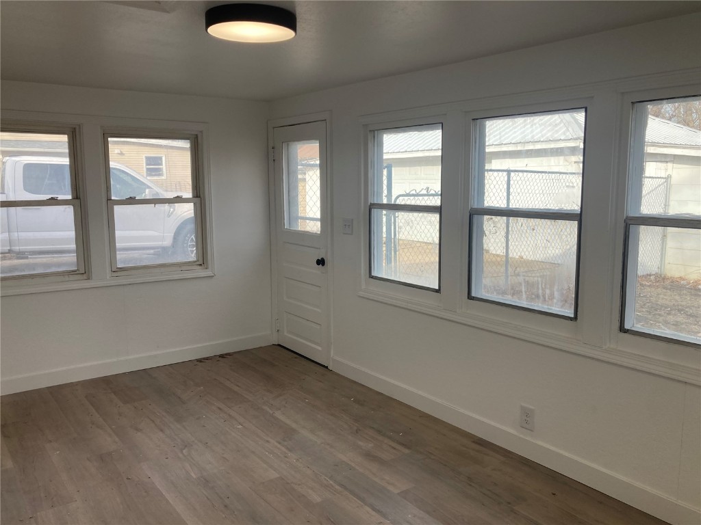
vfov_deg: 49.7
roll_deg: +0.9
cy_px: 262
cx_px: 350
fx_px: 567
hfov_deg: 63.4
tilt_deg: -6.1
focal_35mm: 28
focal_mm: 3.99
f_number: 1.8
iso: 20
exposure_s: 1/207
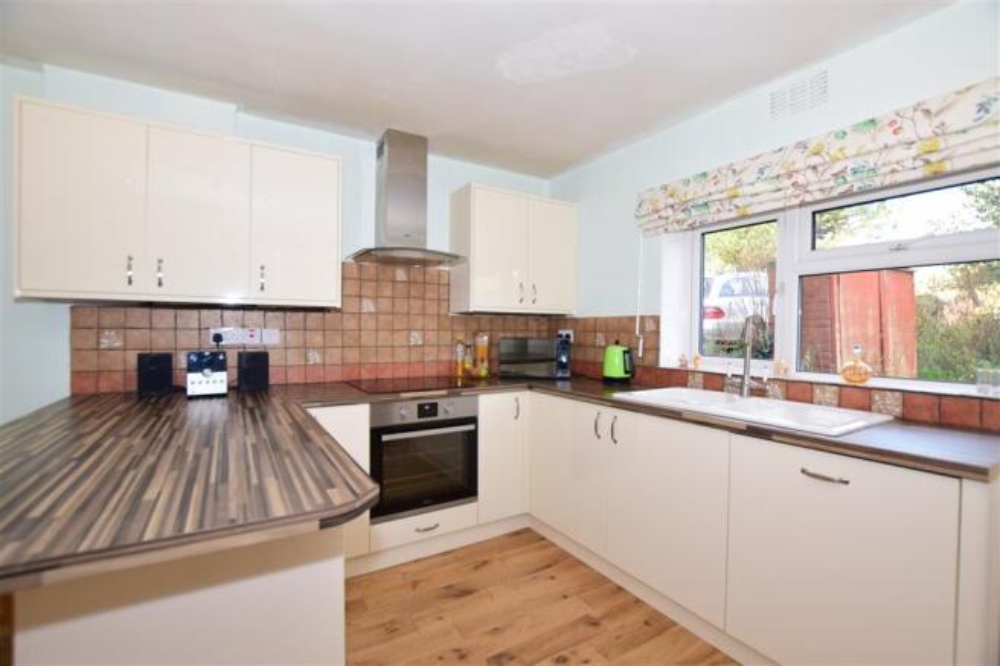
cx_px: 500
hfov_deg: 100.4
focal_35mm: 15
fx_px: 417
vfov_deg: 77.3
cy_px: 333
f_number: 5.6
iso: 400
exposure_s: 1/100
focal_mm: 10
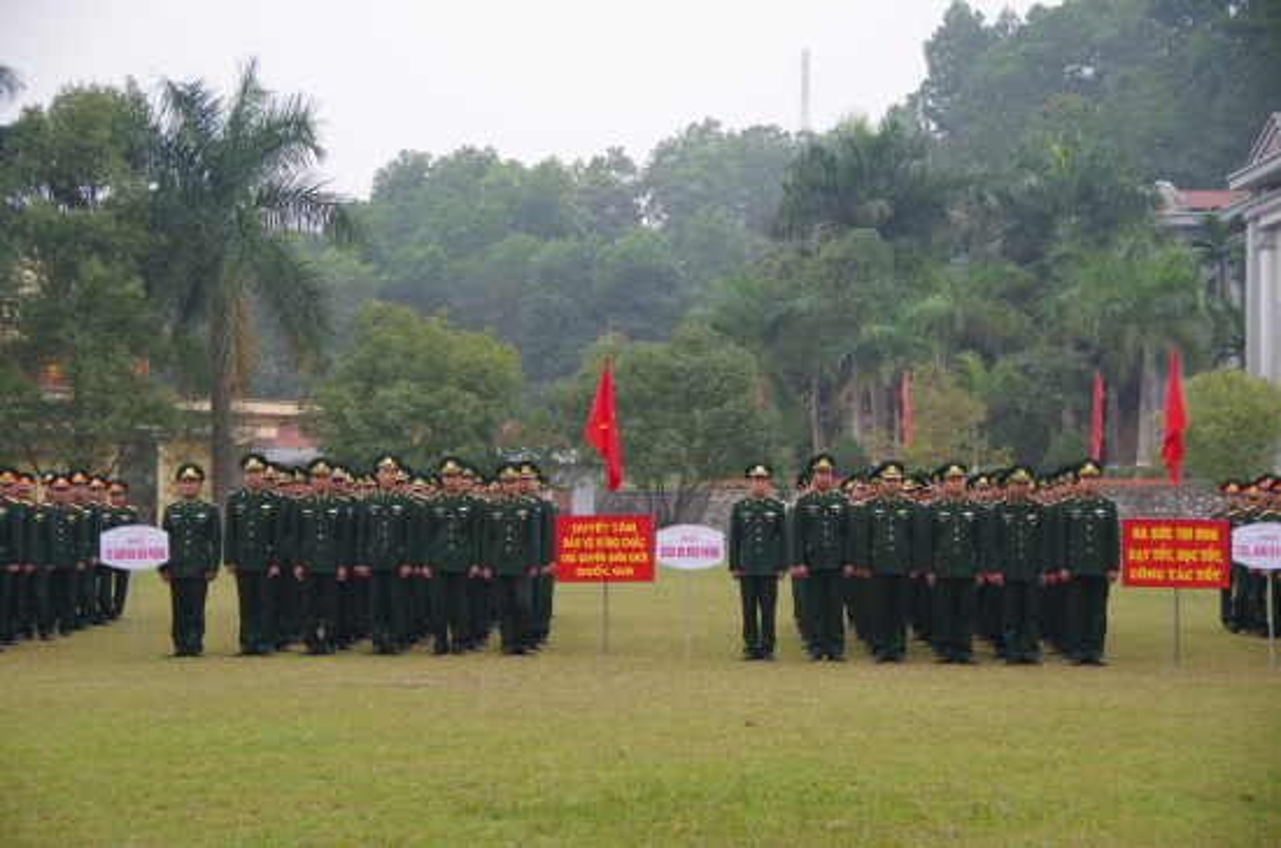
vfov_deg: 17.2
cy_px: 424
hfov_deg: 25.7
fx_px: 2805
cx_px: 640
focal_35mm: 79
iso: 400
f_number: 4.5
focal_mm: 53
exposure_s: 1/100
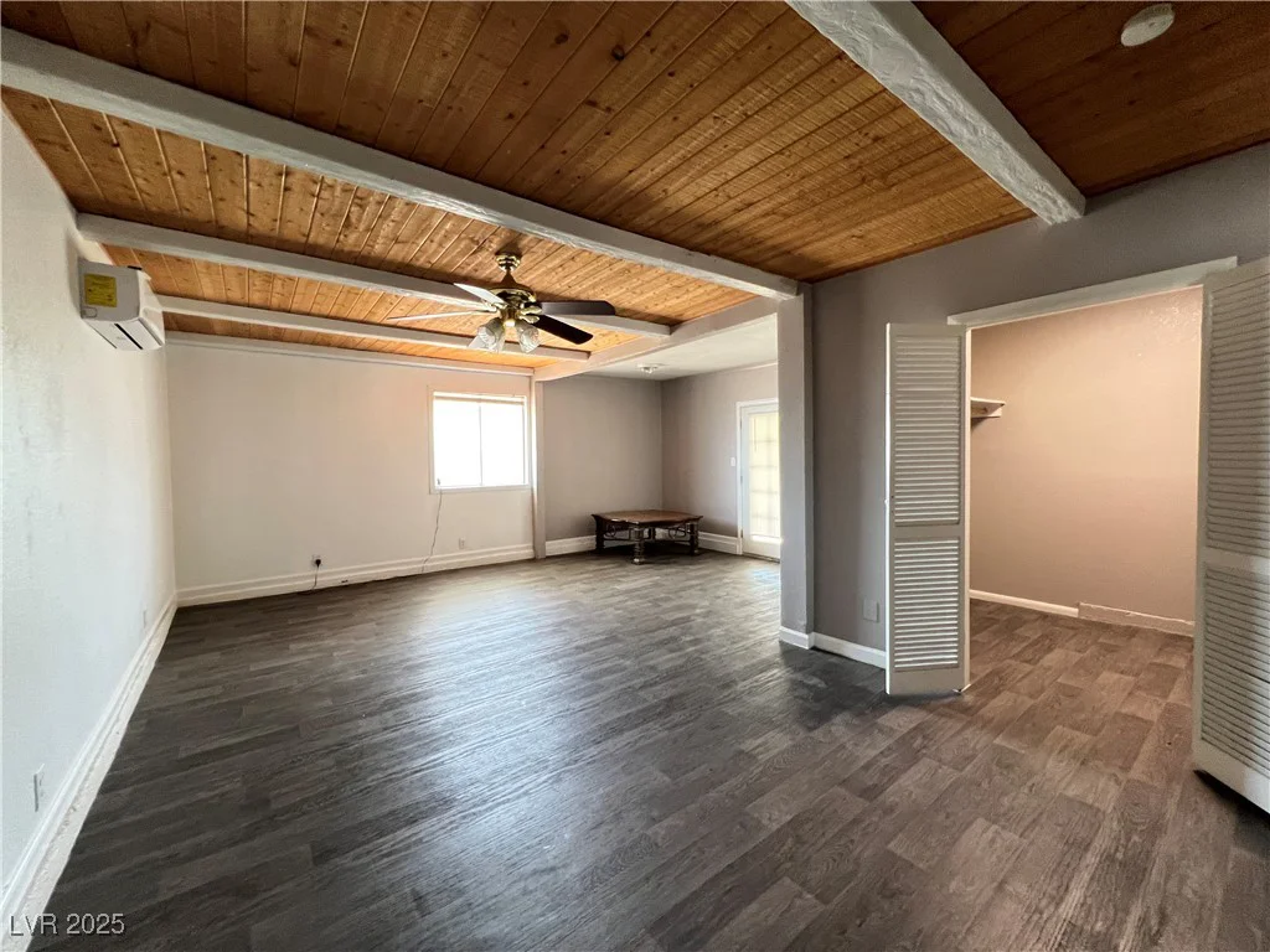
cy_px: 476
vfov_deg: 89.9
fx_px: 477
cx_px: 635
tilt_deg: -3.6
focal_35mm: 13
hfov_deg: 106.2
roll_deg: +1.1
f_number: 1.8
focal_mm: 1.57
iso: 250
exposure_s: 1/58
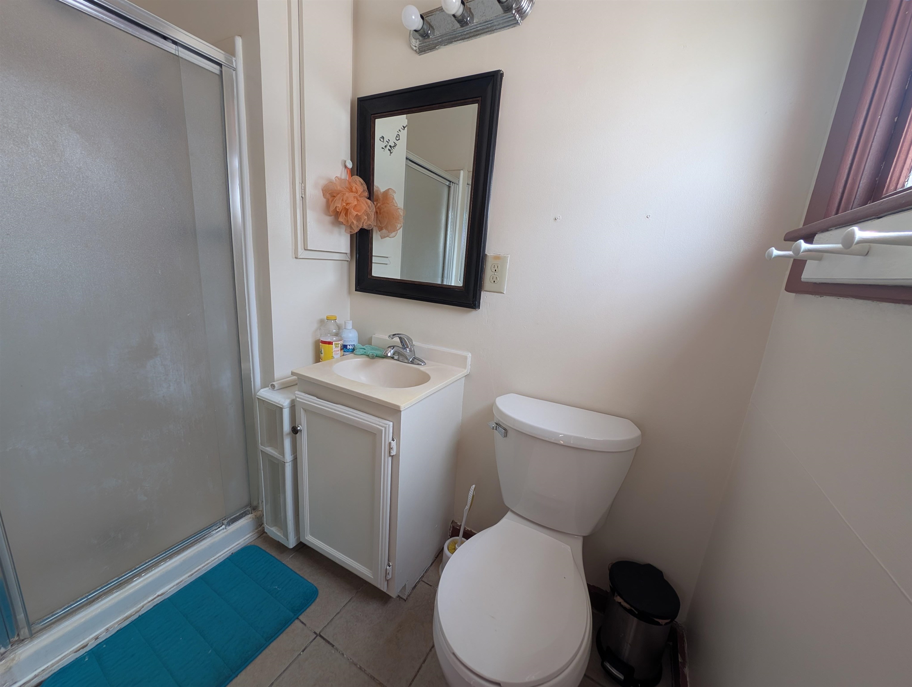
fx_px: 317
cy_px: 344
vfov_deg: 94.6
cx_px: 456
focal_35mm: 12
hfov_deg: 110.5
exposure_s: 1/23.8
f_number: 1.95
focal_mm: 2.23
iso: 48
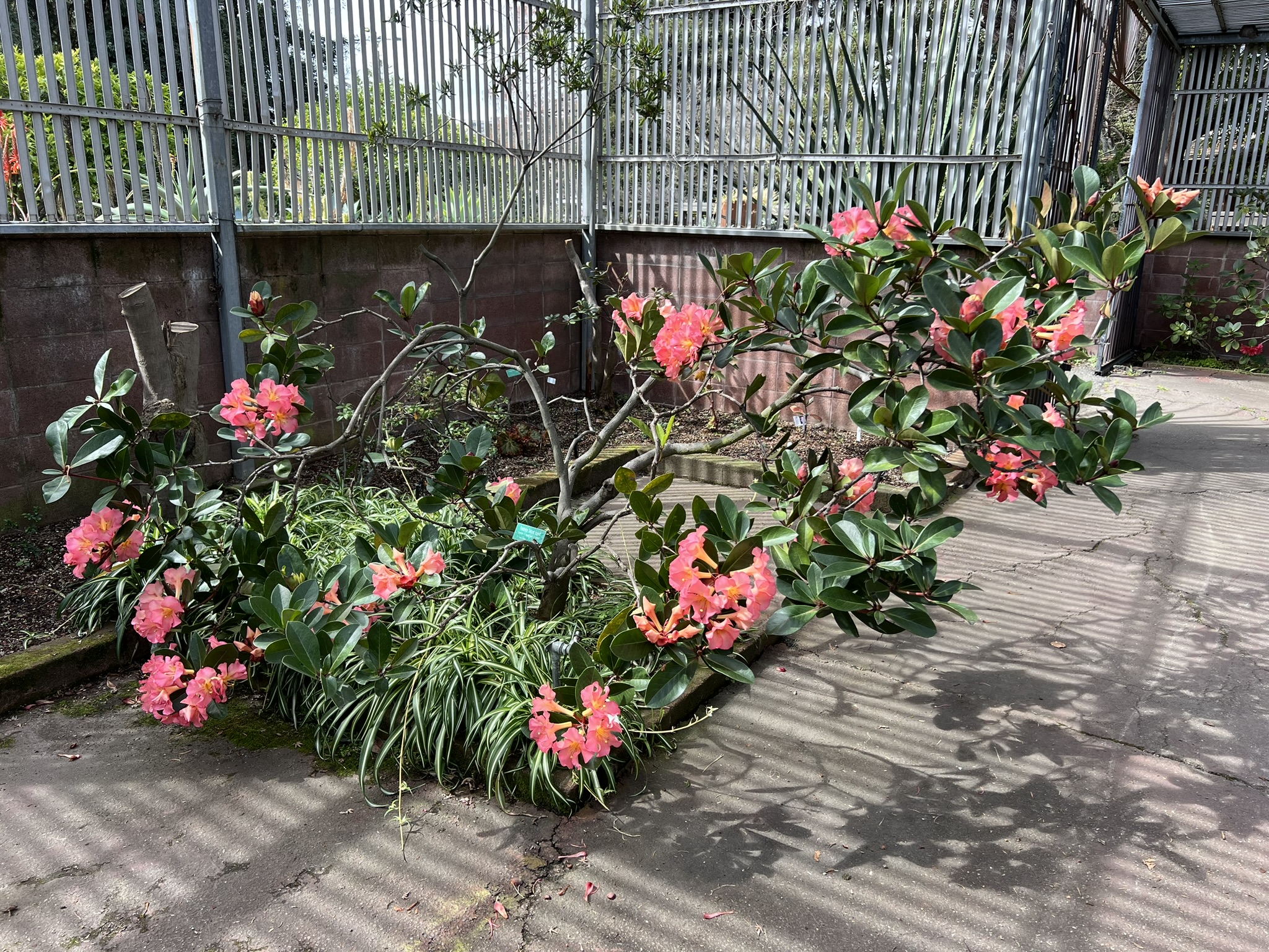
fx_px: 953
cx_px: 634
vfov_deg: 53.1
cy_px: 476
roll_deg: -0.9
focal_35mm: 26
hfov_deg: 67.3
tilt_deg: -16.8
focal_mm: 5.7
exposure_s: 1/547
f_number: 1.5
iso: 50
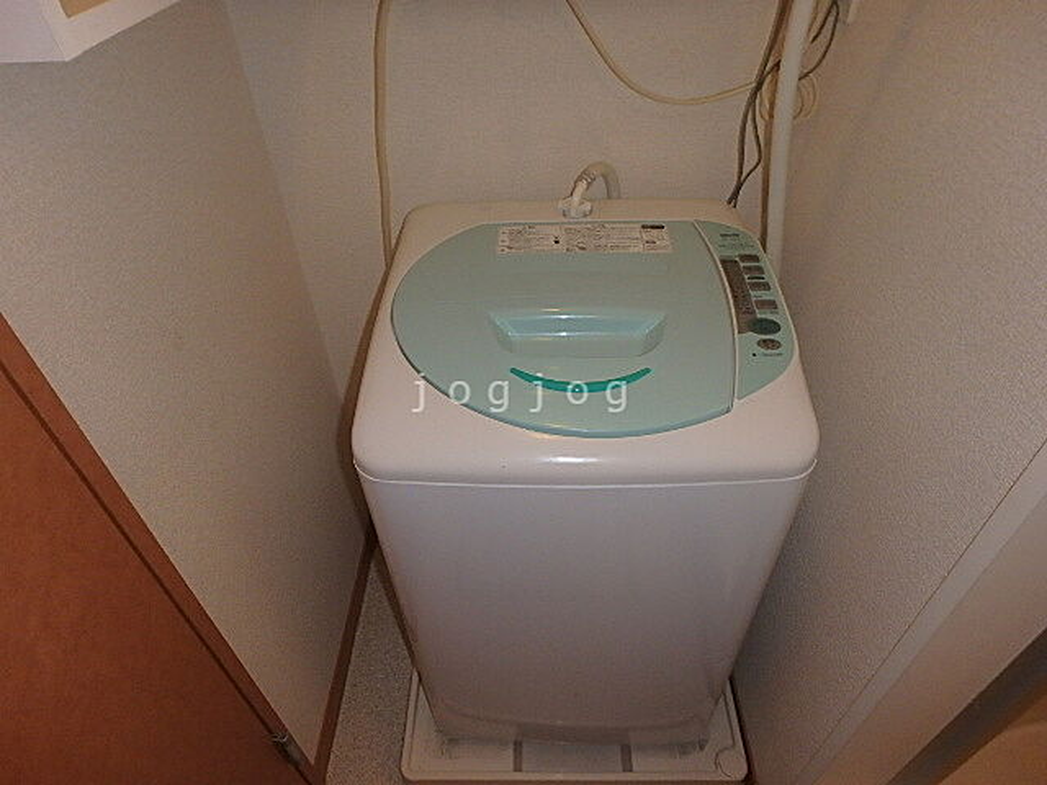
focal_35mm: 21
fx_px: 635
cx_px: 524
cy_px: 392
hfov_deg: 79.0
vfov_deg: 63.4
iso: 400
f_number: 3.5
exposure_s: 1/30
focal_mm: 3.7
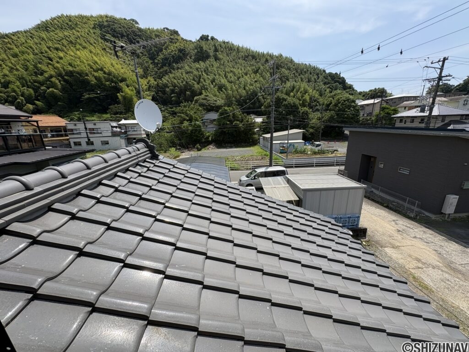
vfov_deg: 85.7
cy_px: 176
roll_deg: +2.2
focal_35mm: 14
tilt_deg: -14.5
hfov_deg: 102.1
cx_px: 234
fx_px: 190
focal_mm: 2.22
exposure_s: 1/1672
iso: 50
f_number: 2.2
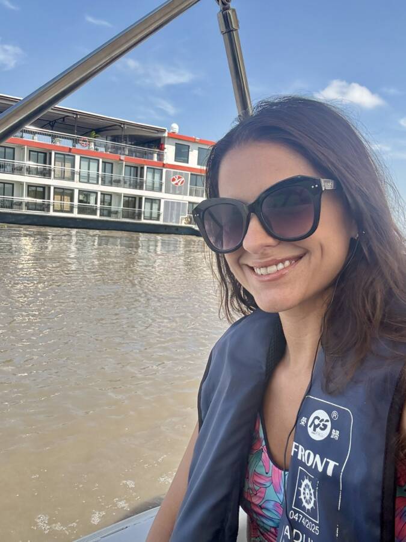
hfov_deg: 46.8
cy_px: 271
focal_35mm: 30
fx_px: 469
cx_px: 203
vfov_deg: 60.0
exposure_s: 1/395
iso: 25
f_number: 1.9
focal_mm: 2.69
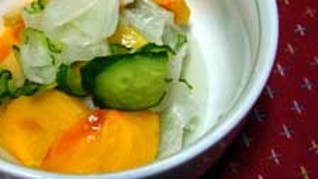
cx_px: 90
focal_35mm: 59
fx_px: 497
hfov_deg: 34.9
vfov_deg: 20.1
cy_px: 36
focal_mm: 5.8
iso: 200
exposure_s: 1/30
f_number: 2.8
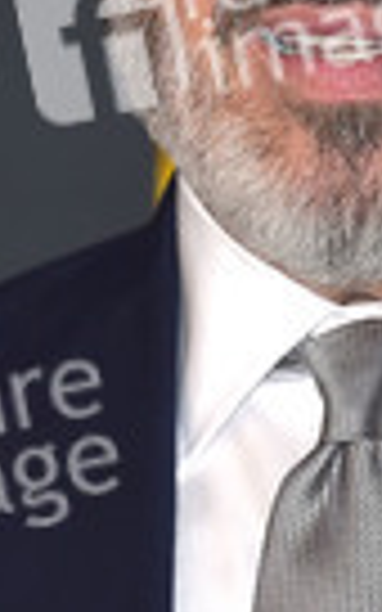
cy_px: 243
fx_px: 11460
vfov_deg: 3.1
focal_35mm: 688
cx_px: 380
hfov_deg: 1.9
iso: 320
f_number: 6.3
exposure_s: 1/250
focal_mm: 230
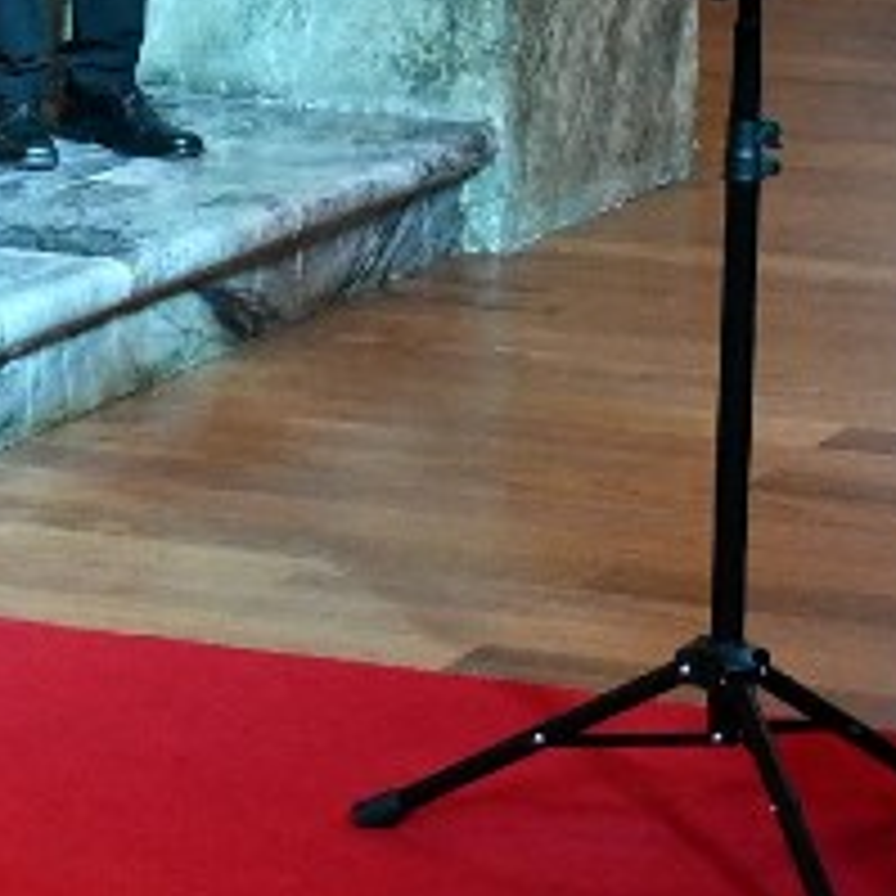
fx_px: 5388
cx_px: -189
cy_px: -230
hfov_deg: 9.4
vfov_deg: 9.4
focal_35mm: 184
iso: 2800
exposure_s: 1/125
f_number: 4
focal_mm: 28
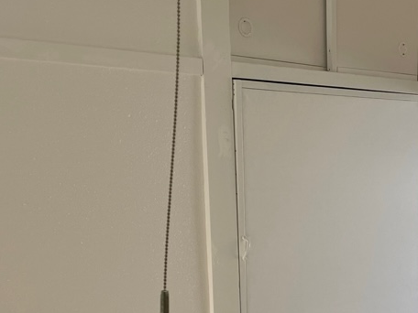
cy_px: 330
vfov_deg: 19.4
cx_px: 411
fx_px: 881
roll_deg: -0.9
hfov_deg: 25.5
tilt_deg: -12.0
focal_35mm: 73
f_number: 1.6
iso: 32
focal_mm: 4.2
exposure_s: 1/165
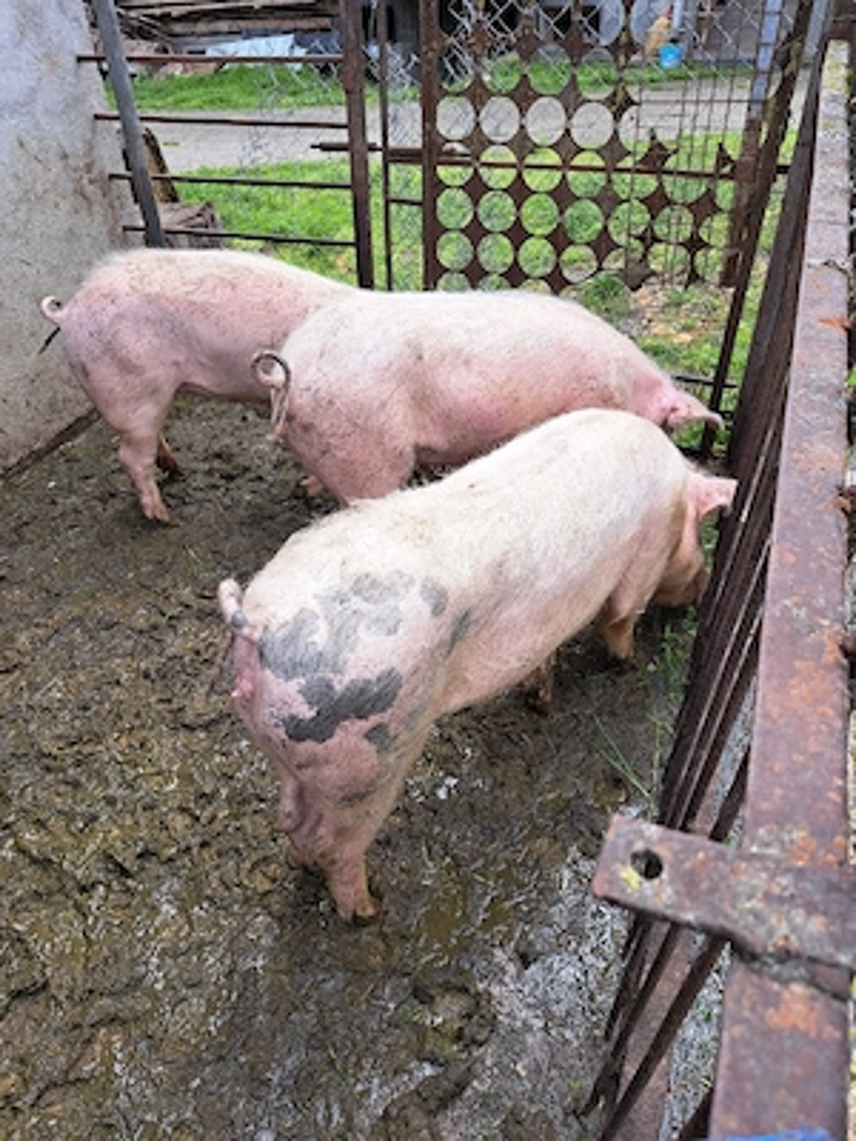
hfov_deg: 56.8
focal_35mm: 24
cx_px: 428
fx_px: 791
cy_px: 570
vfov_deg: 71.6
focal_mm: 5.23
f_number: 1.8
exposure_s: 1/233
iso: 50
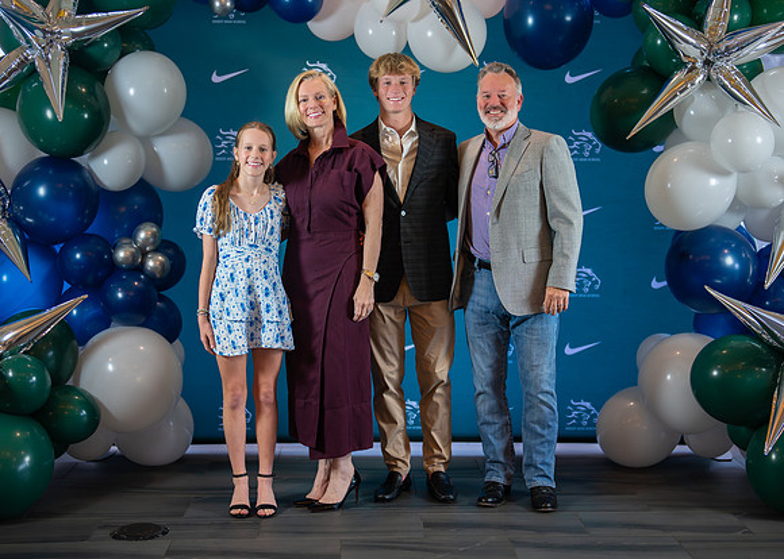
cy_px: 278
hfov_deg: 34.8
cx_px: 409
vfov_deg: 25.2
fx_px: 1251
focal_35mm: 56
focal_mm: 50
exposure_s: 1/400
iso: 1000
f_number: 1.2
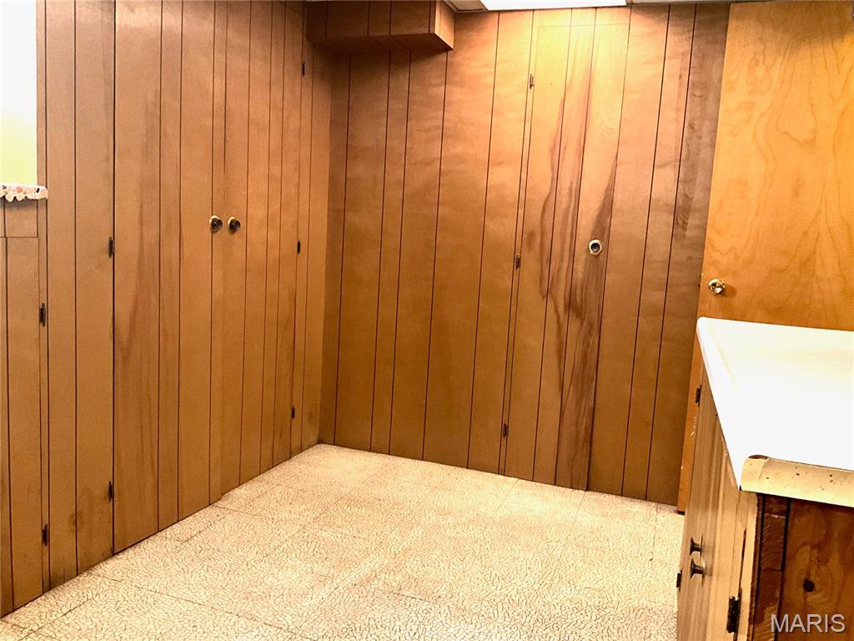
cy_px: 320
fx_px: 715
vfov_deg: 48.2
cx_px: 427
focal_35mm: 29
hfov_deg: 61.7
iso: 320
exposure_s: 1/30
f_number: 1.8
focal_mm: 3
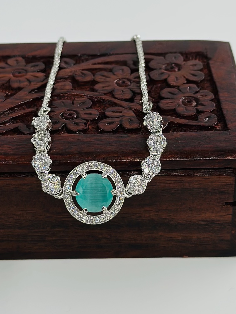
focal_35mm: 96
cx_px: 104
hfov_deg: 15.4
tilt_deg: -33.0
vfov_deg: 20.3
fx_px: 873
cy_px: 77
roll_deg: -1.8
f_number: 1.78
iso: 80
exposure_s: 1/1953
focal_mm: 6.86
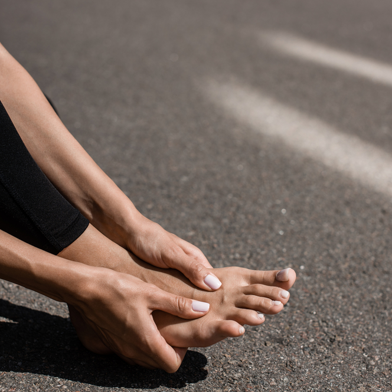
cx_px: 202
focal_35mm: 64
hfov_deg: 26.9
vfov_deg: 26.9
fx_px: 820
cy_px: 196
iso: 100
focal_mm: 50
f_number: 4
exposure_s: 1/1250
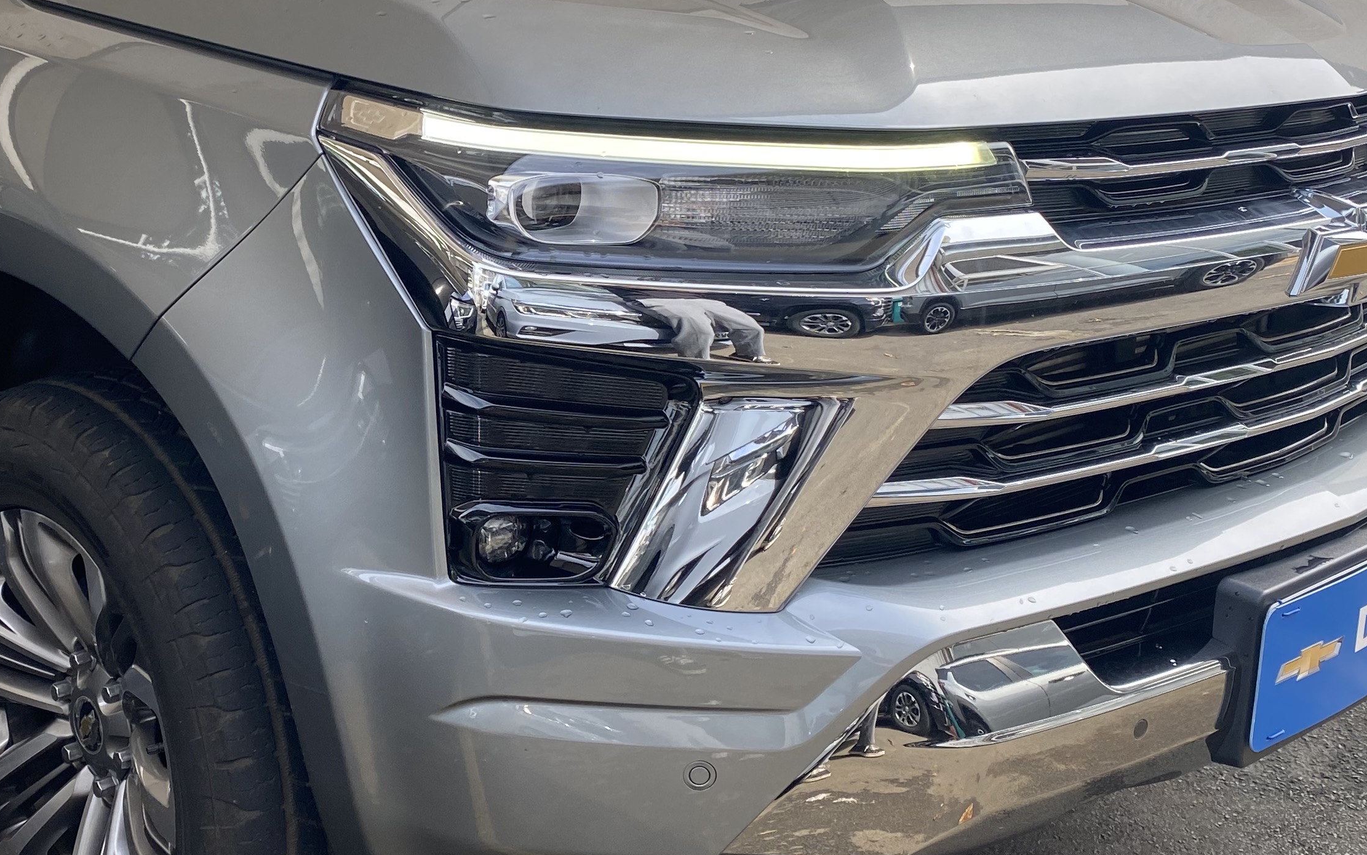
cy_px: 324
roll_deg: +1.9
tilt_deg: -11.8
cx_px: 387
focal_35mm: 50
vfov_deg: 25.8
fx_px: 1863
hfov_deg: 39.5
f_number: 1.8
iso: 32
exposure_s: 1/426
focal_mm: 4.25
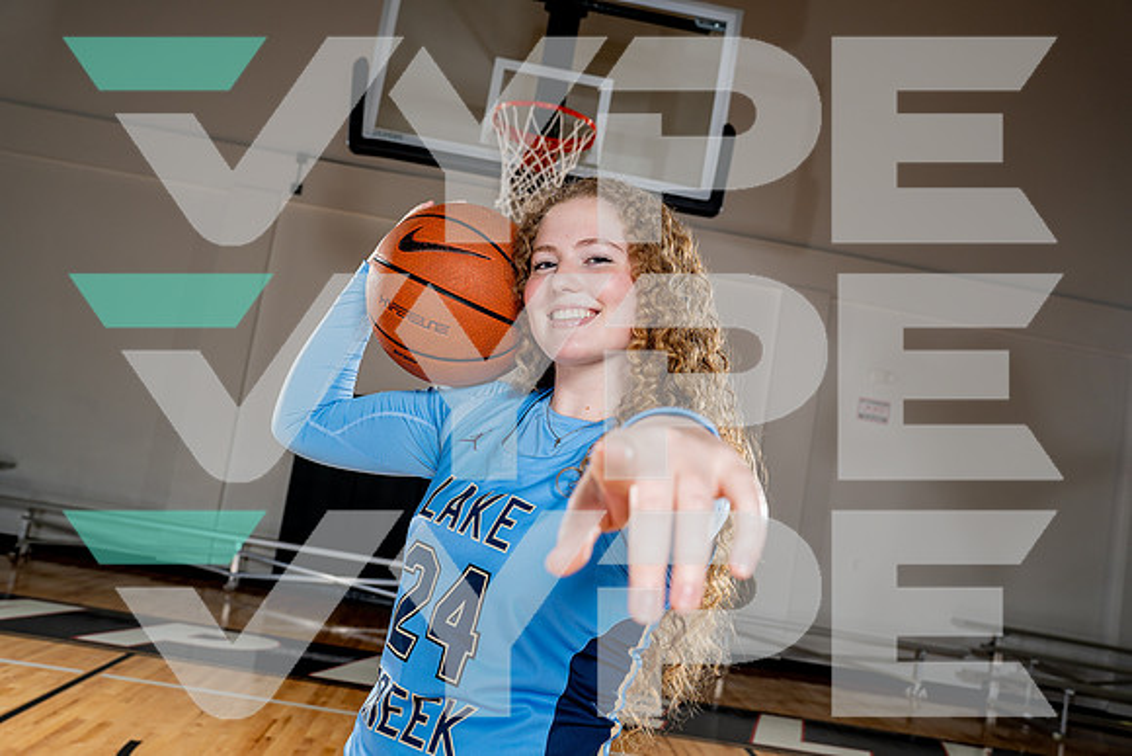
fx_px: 1006
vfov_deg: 41.1
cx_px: 566
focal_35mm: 32
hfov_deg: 58.7
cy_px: 378
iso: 200
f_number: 5.6
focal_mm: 32
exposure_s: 1/250
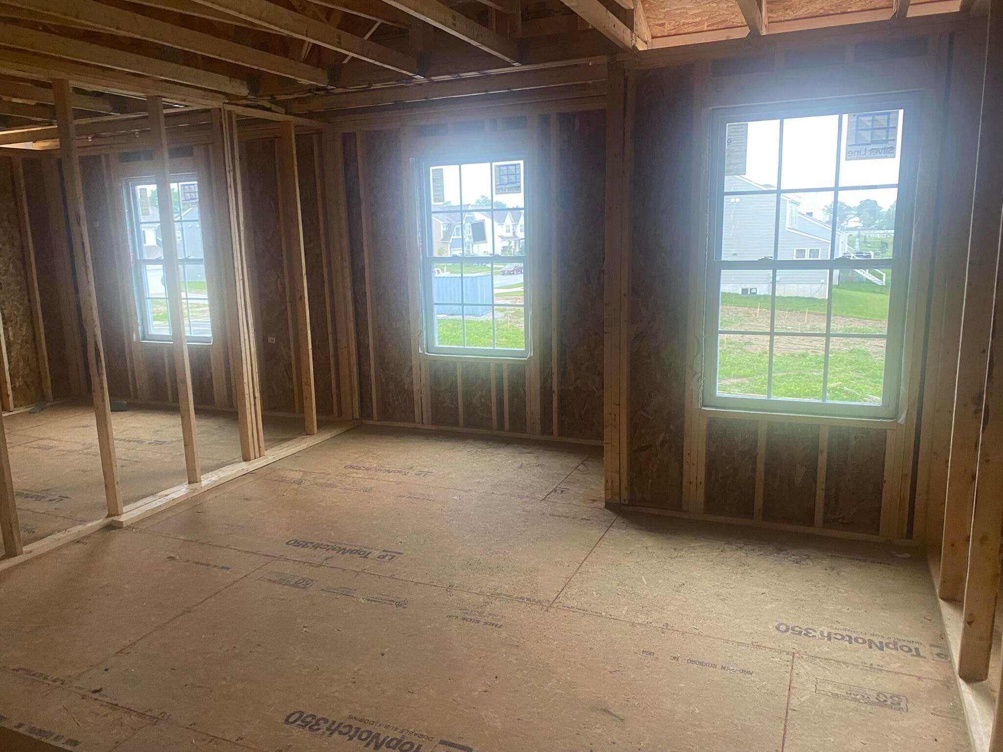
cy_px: 376
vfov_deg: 53.1
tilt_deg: -10.6
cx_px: 502
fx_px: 753
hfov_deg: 67.3
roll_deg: +0.3
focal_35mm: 26
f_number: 1.8
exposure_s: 1/60
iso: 200
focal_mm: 4.25
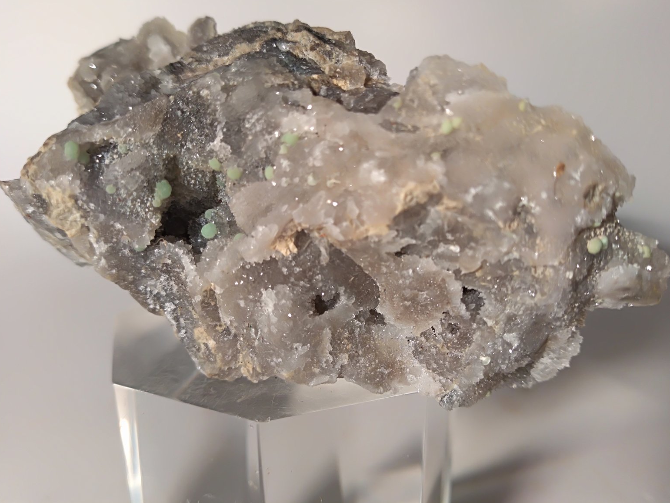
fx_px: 523
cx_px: 342
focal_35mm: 27
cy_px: 245
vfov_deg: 51.4
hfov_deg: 65.3
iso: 100
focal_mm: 3.54
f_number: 2
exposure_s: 1/118
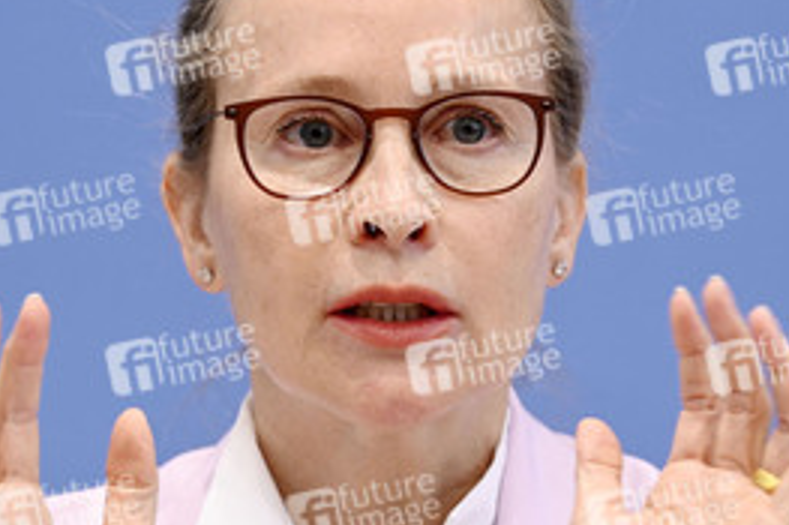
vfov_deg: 4.7
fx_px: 6395
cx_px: 404
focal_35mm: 292
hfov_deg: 7.1
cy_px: 285
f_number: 6.3
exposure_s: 1/500
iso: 4000
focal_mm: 170
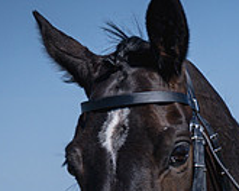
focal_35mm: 420
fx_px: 2971
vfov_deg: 3.7
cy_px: 298
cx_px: 140
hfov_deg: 4.6
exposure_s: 1/2000
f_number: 5.6
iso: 180
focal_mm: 70
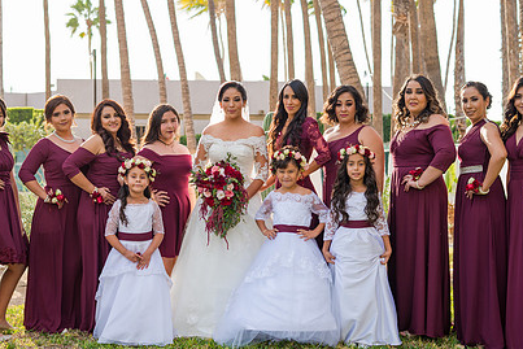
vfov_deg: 18.9
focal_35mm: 72
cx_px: 232
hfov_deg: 28.0
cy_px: 154
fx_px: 1046
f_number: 4
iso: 125
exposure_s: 1/250
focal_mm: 50
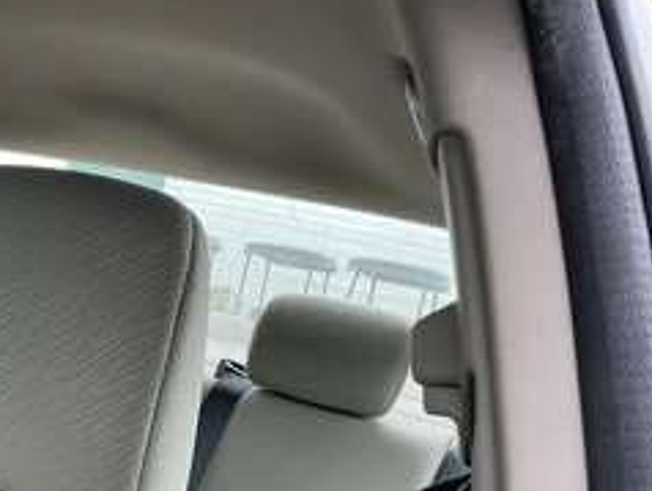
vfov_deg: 30.4
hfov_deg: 38.7
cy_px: 376
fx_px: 886
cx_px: 121
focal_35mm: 47
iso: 20
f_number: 1.8
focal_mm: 3
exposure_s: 1/122
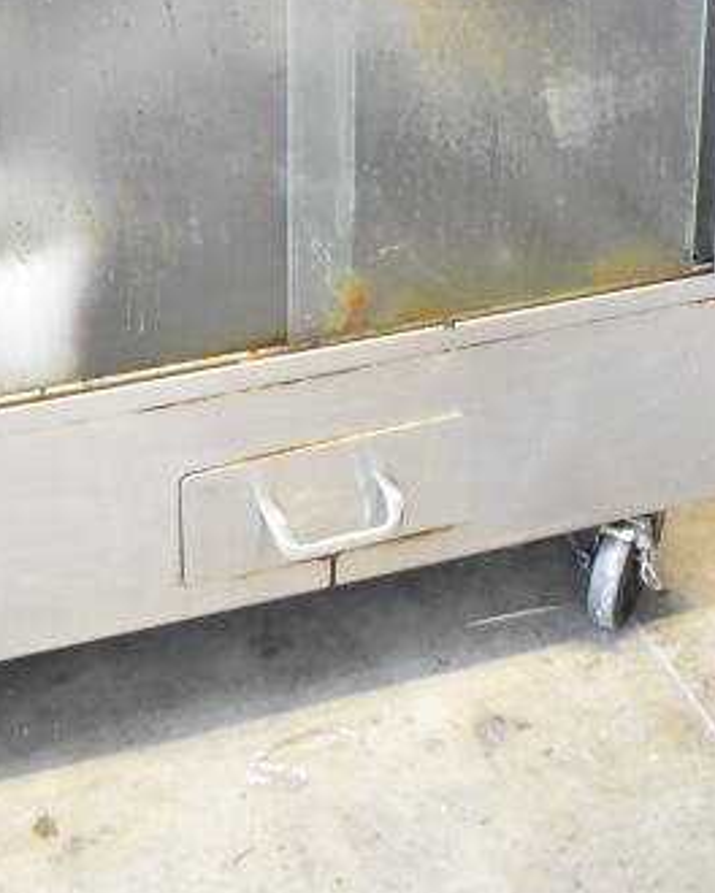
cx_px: 249
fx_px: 2063
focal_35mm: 78
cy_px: -317
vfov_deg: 21.7
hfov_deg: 19.6
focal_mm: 20
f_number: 3.5
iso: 2800
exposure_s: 1/30
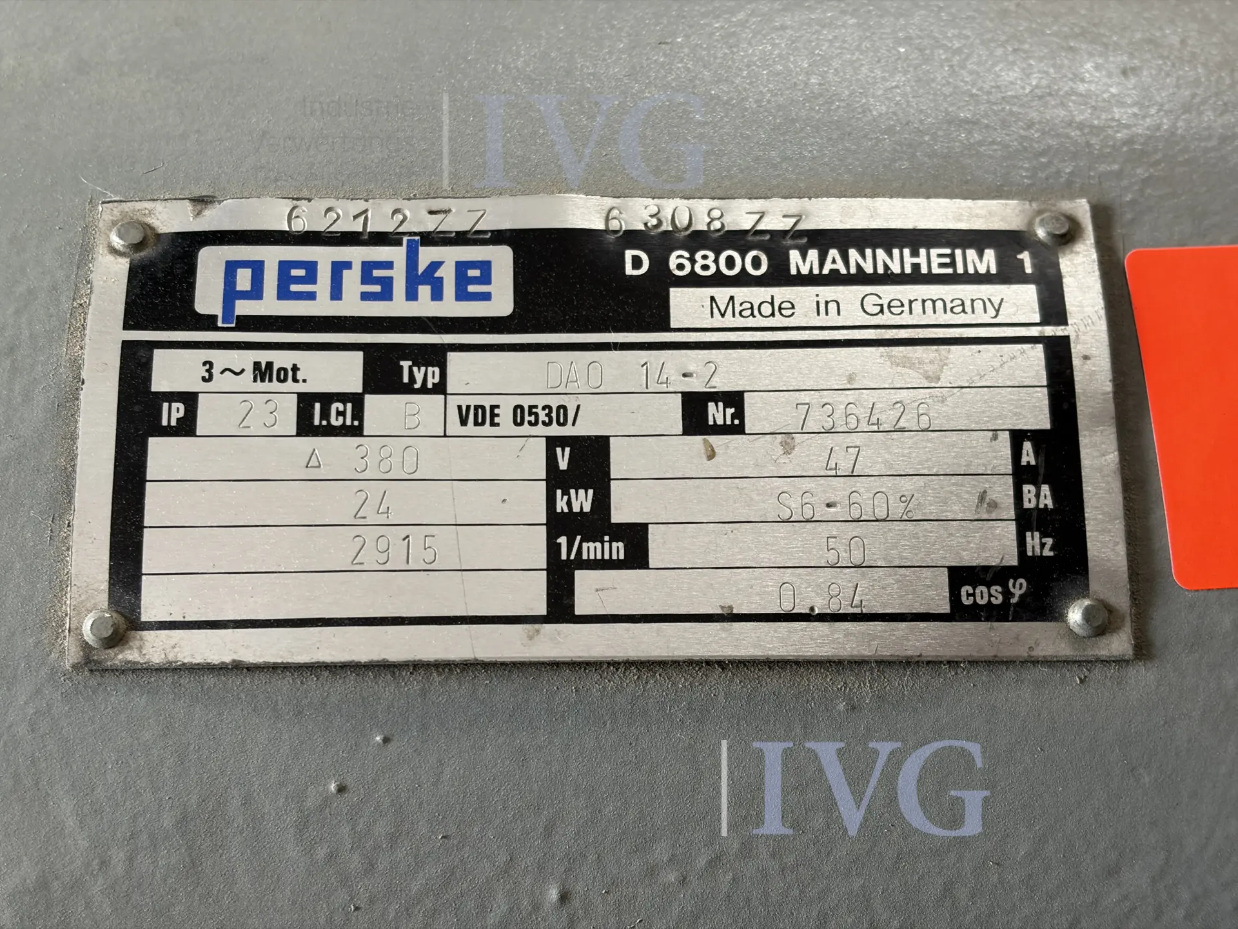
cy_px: 464
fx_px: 1860
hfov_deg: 36.8
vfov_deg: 28.0
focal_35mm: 52
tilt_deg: -35.6
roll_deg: -0.3
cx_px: 619
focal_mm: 5.96
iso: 50
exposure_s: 1/50
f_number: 1.6
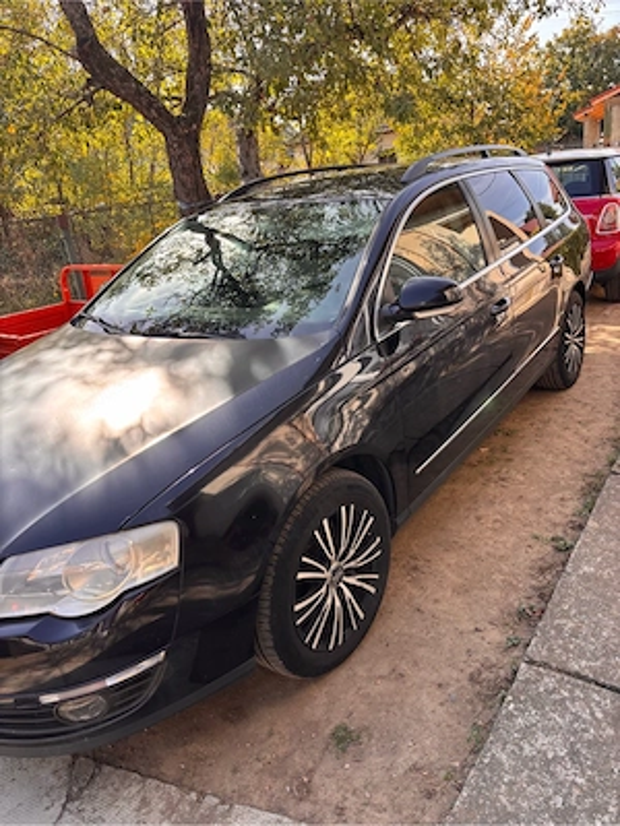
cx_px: 310
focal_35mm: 26
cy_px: 413
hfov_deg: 53.1
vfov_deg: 67.3
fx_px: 621
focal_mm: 5.96
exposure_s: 1/505
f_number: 1.6
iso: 50
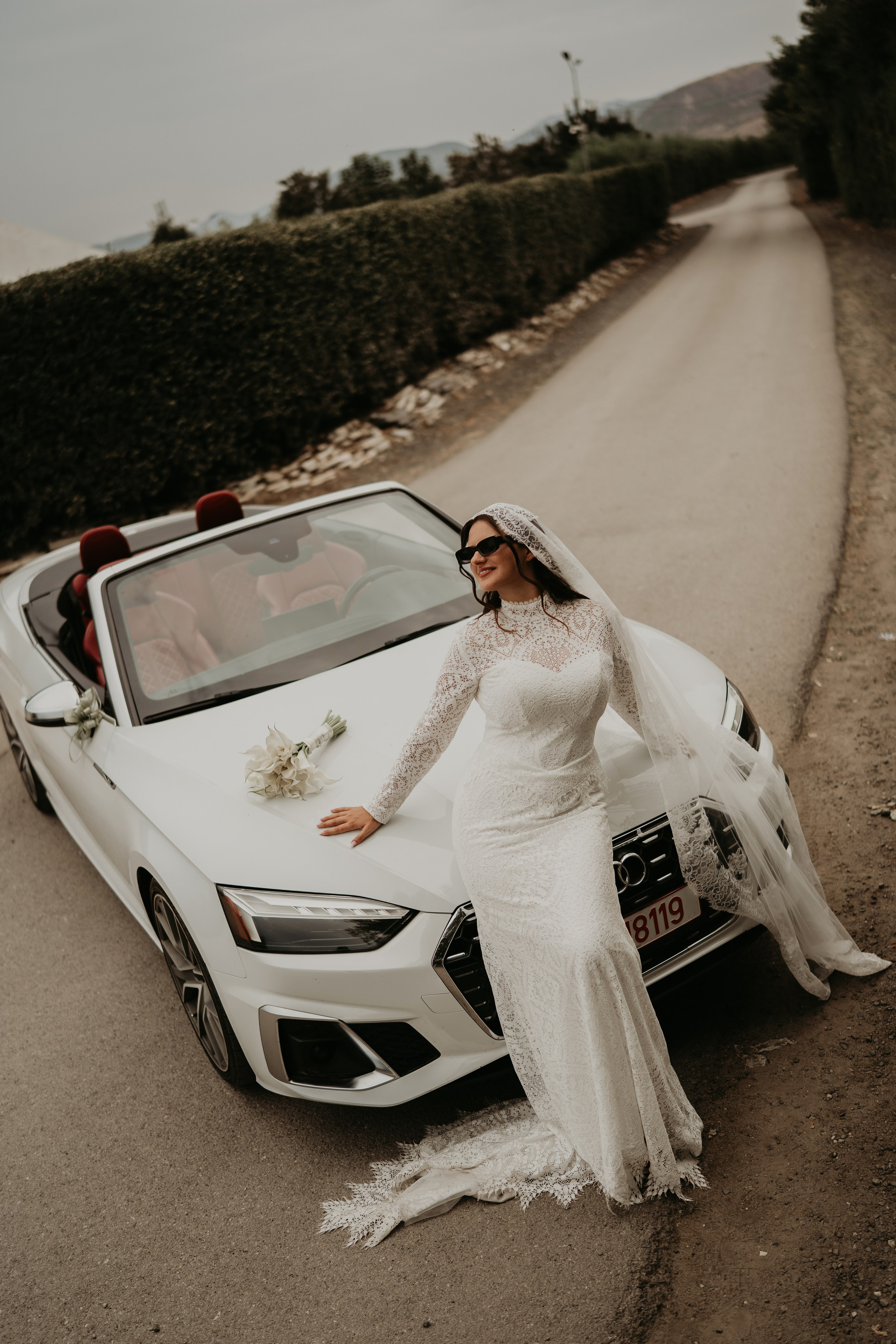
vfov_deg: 54.4
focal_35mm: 35
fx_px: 1307
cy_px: 672
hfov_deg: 37.9
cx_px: 448
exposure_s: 1/320
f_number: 1.6
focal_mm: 35
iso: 100
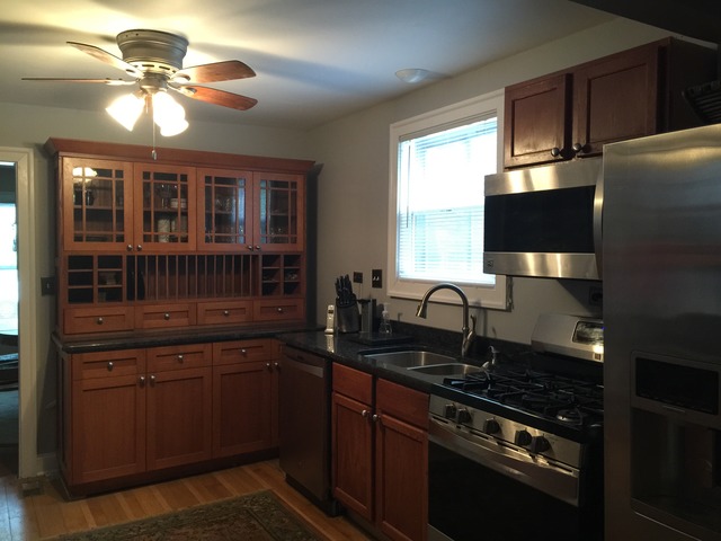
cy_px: 270
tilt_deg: -1.8
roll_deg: -0.5
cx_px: 360
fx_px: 604
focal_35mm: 29
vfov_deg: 48.2
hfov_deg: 61.7
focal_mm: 4.15
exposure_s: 1/15
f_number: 2.2
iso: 125
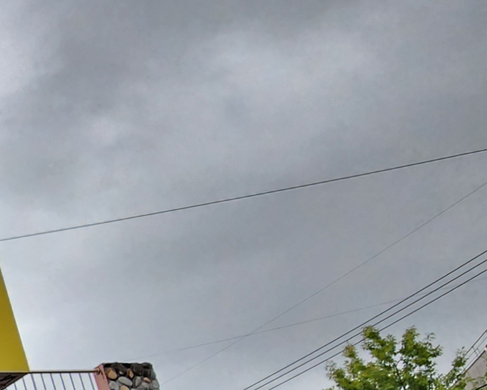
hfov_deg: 20.5
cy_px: 469
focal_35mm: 52
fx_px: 750
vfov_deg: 26.0
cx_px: -446
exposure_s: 1/395
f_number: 2.2
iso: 50
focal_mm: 2.2
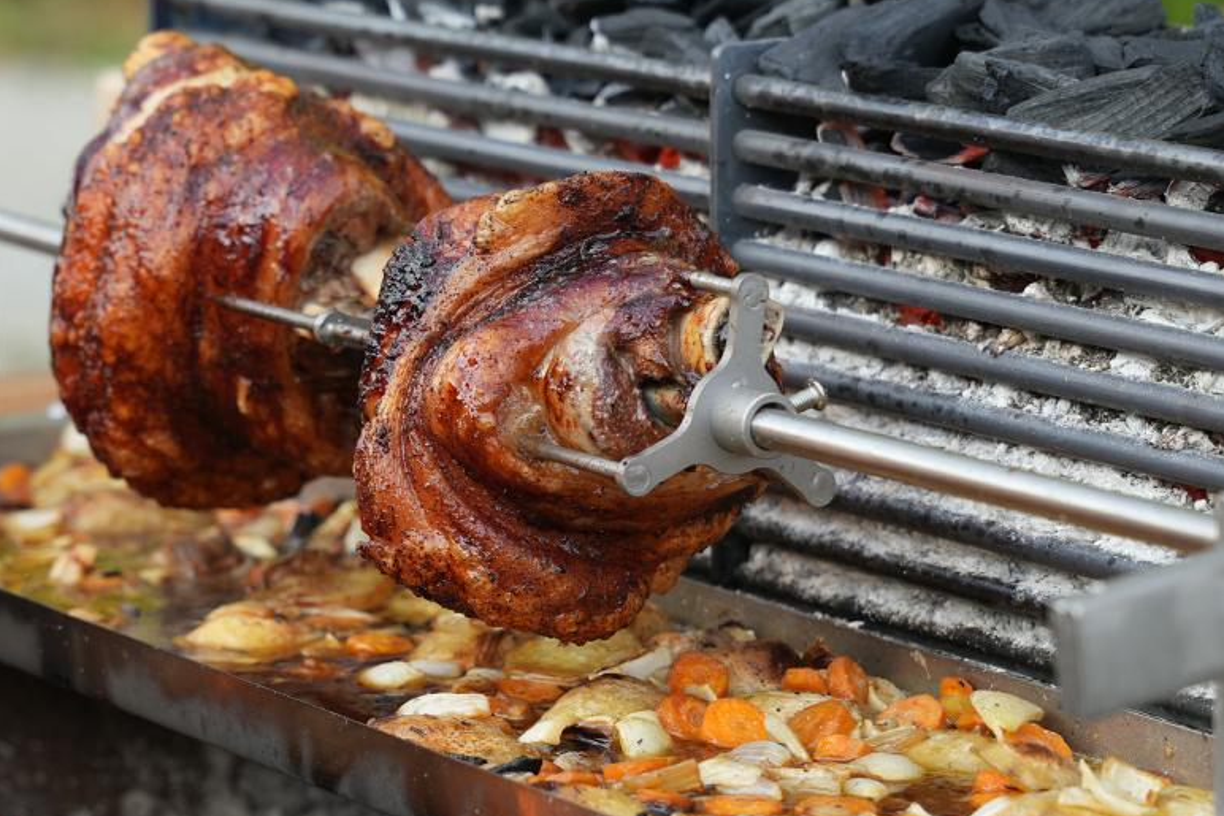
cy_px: 536
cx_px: 401
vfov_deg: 7.9
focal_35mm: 174
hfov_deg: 11.8
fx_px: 5917
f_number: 3.5
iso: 100
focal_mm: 70
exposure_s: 1/125
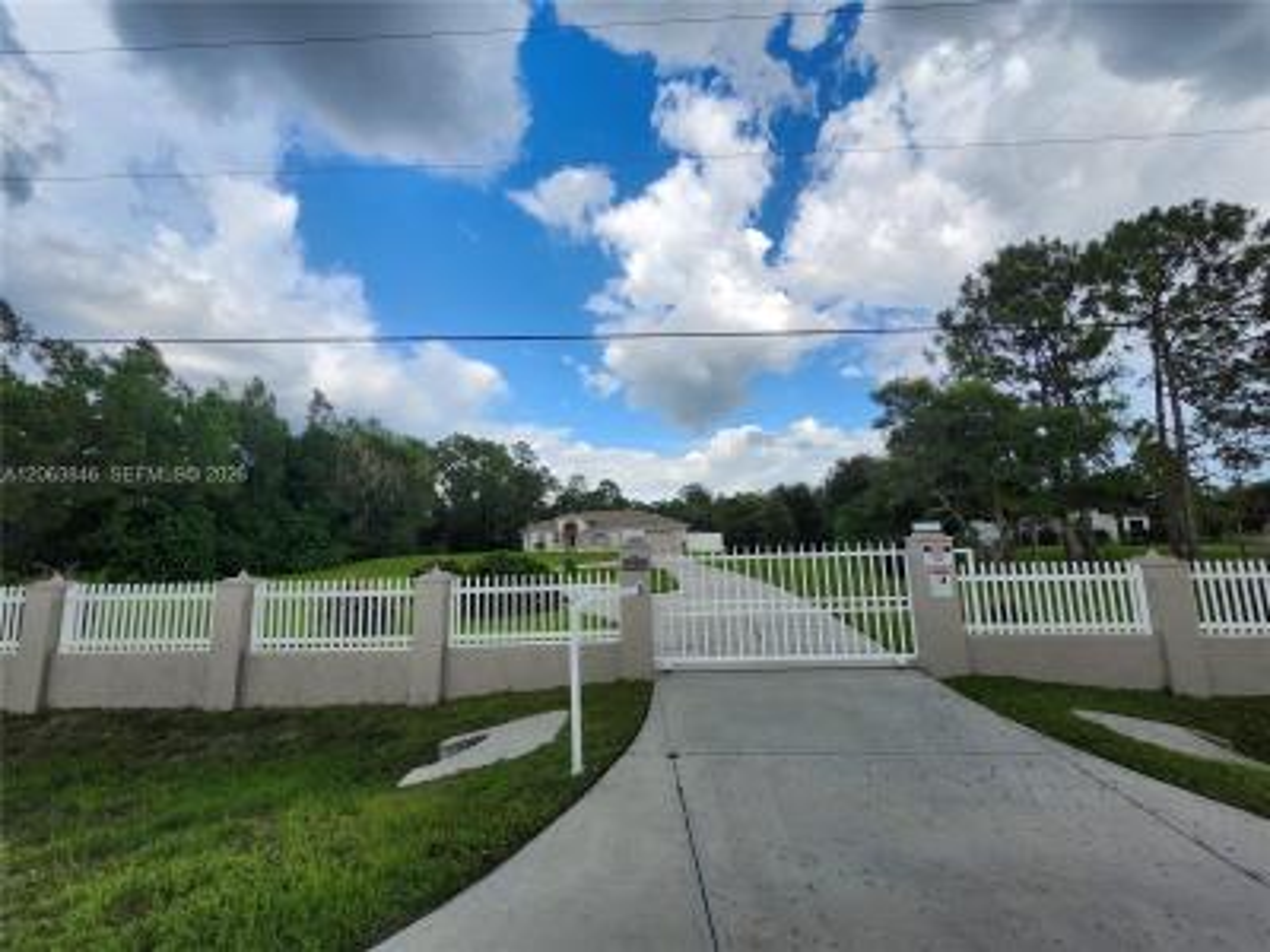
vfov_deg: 89.9
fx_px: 477
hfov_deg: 106.2
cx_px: 635
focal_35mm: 13
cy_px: 476
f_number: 2.2
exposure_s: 1/1167
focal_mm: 1.74
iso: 40
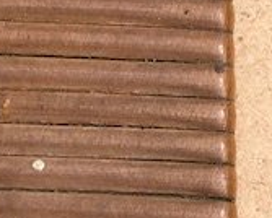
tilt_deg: -86.4
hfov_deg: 10.5
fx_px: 1475
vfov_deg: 8.4
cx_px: 10
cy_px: 195
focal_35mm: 183
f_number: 2.2
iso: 25
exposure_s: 1/810
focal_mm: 4.15
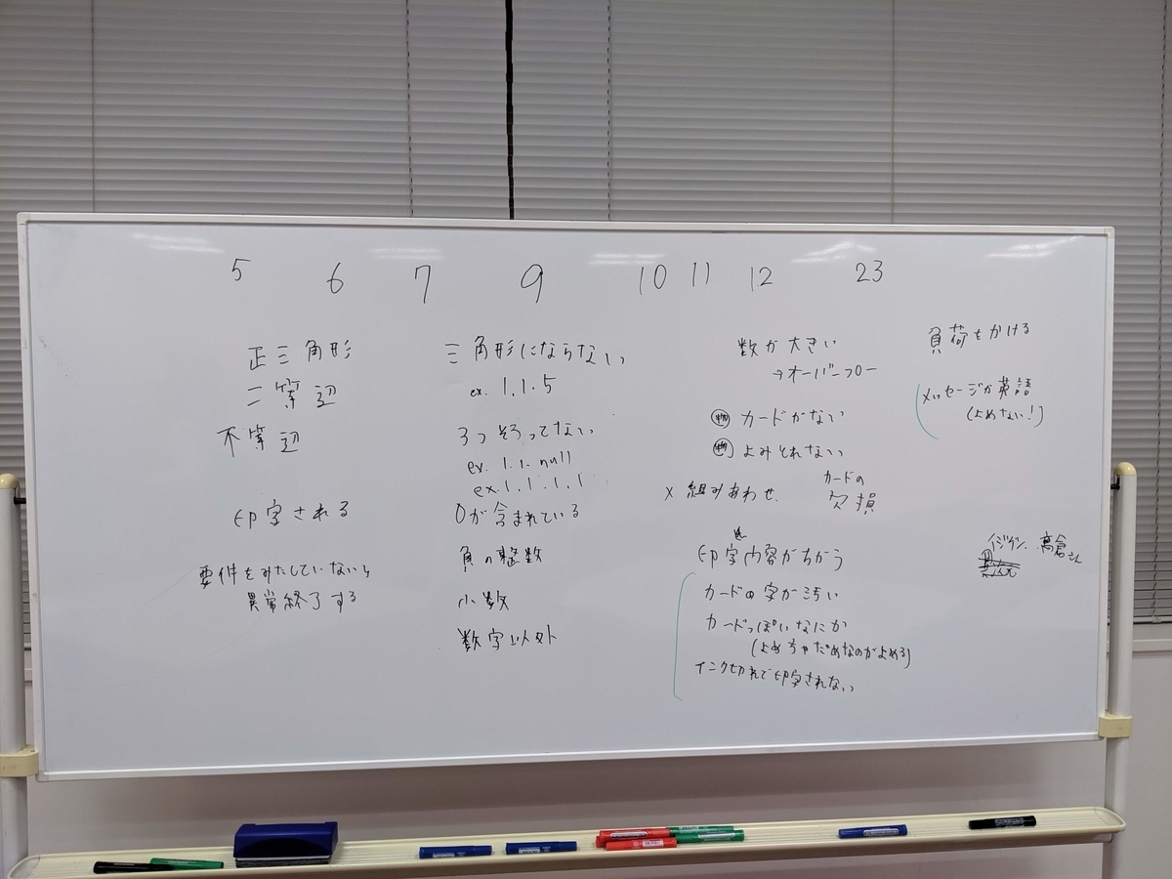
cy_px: 440
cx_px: 586
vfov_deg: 51.4
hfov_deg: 65.3
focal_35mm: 27
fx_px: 914
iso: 132
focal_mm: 4.44
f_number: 1.8
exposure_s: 1/120
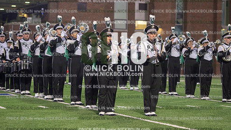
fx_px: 760
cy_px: 54
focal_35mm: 124
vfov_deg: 9.8
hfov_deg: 17.3
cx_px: 114
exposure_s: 1/200
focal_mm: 102
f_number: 2.8
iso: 2500
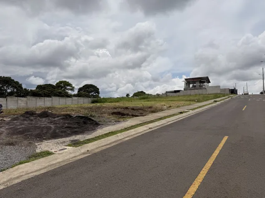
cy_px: 99
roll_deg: -0.8
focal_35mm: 24
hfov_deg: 71.6
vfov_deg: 56.8
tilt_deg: +4.1
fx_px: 184
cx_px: 132
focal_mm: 6.76
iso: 80
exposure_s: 1/14286
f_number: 1.78
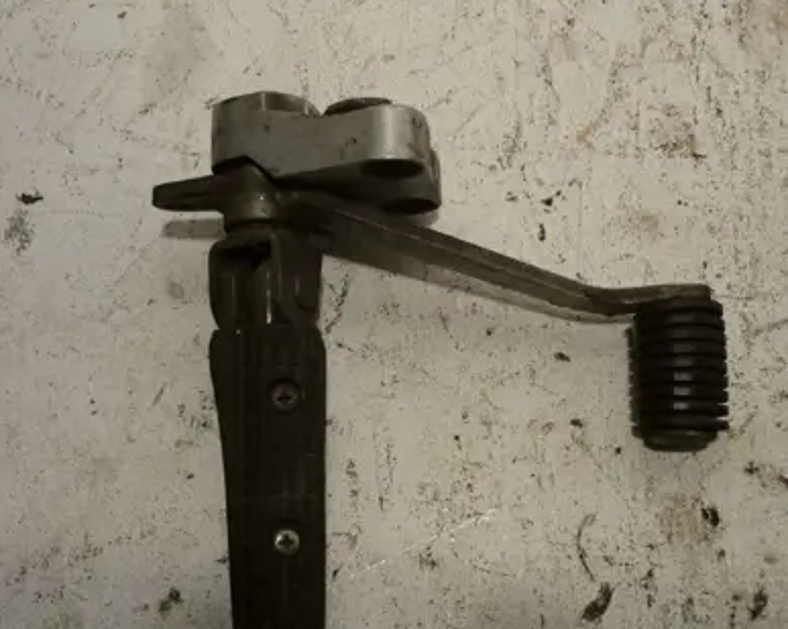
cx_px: 421
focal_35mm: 40
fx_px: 932
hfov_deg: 45.8
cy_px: 362
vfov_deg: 37.2
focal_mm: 5.5
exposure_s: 1/40
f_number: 2.8
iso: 80
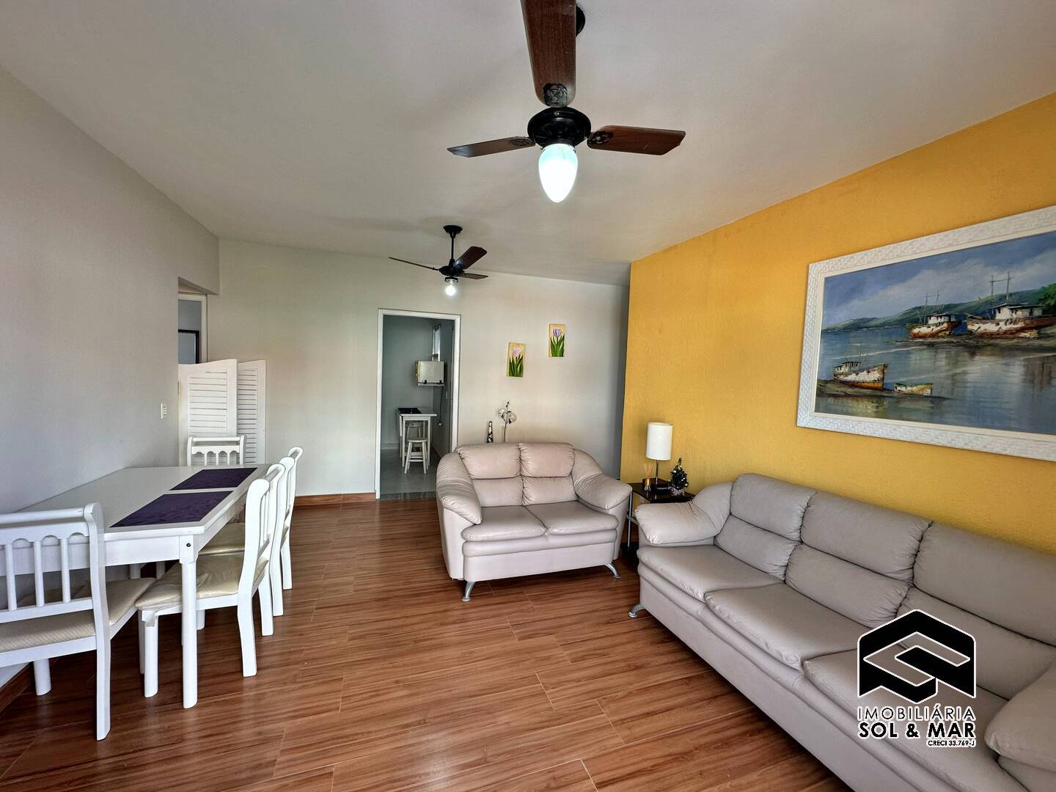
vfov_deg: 85.7
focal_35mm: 14
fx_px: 427
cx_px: 528
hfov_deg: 102.1
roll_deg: -2.4
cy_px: 396
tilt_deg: -3.3
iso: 80
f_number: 2.2
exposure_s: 1/120
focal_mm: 2.22
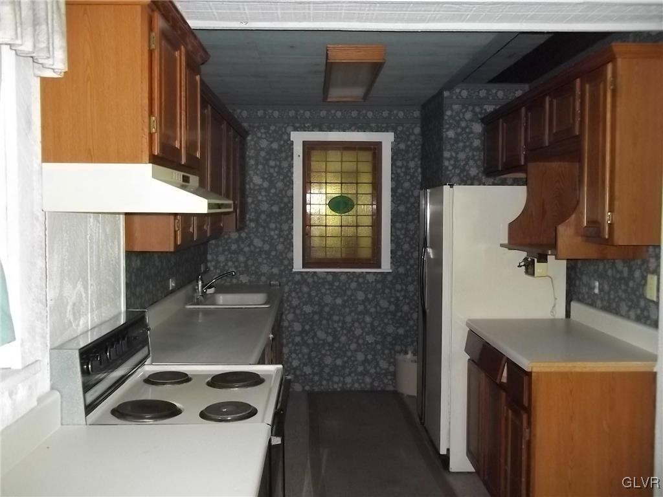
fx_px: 613
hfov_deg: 56.8
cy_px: 248
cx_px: 332
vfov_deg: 44.2
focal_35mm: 32
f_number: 2.9
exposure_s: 1/30
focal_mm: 5.7
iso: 250
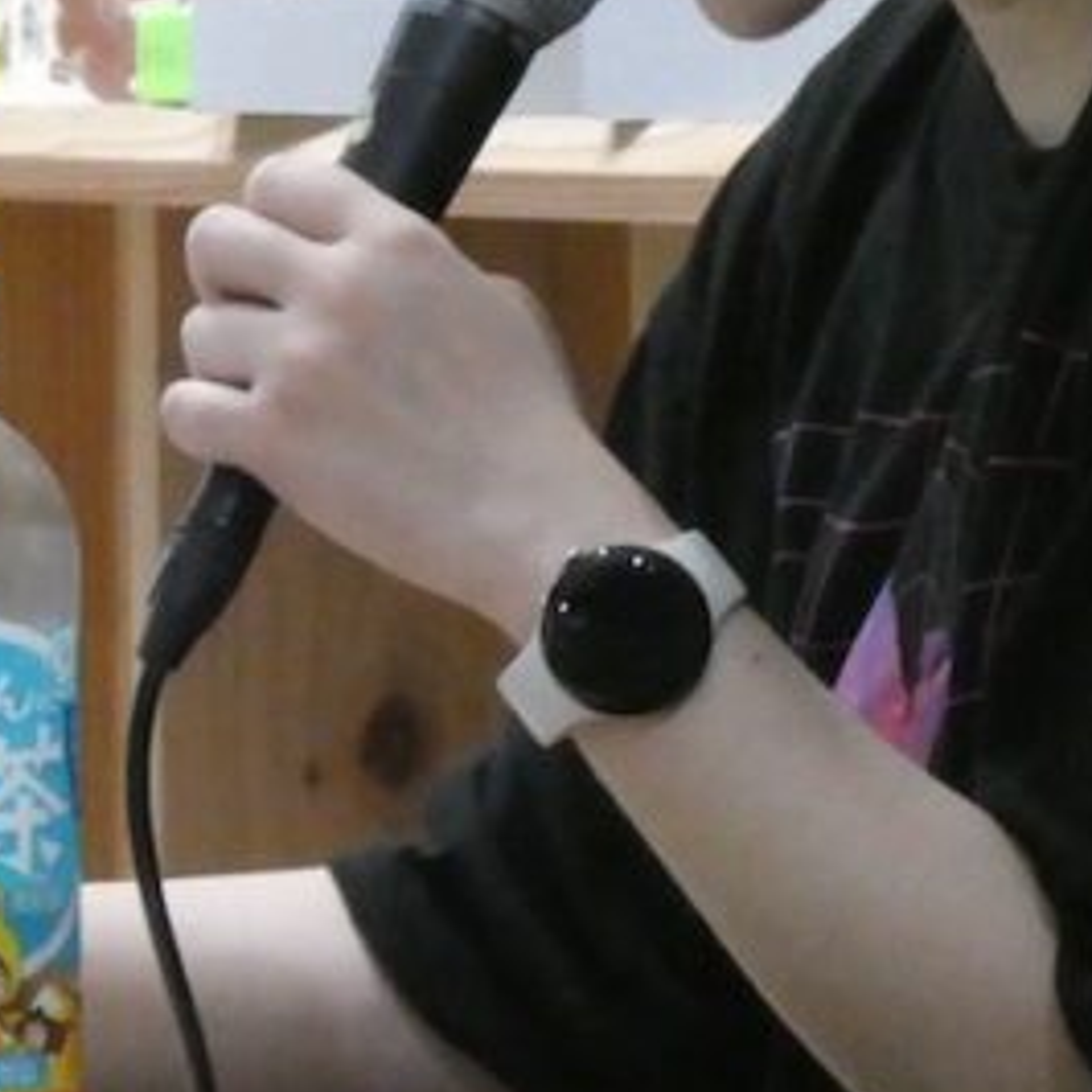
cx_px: 135
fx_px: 20879
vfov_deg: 3.0
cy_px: 546
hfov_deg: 3.0
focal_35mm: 585
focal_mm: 30.9
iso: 1600
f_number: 5.6
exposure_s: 1/15
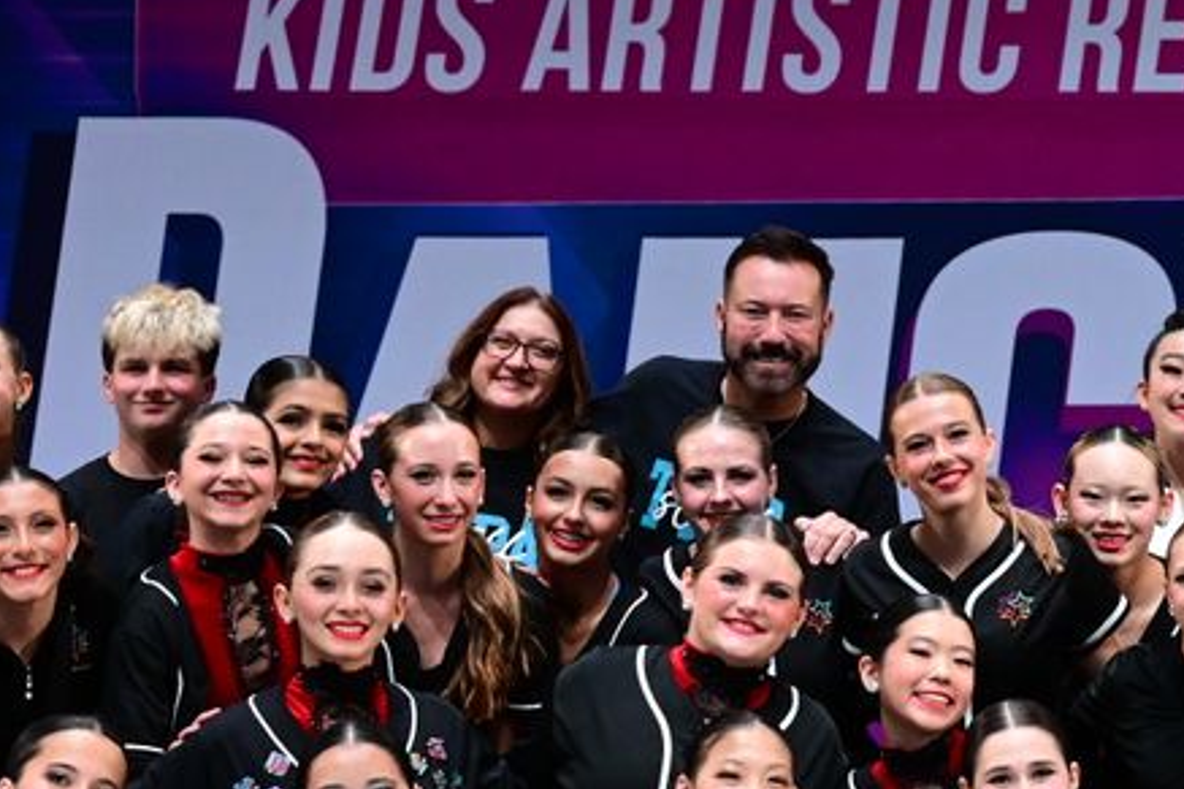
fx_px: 5753
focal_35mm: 175
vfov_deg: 7.8
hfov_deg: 11.4
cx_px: 1544
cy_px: 241
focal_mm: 51
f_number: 4
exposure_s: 1/800
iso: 2500
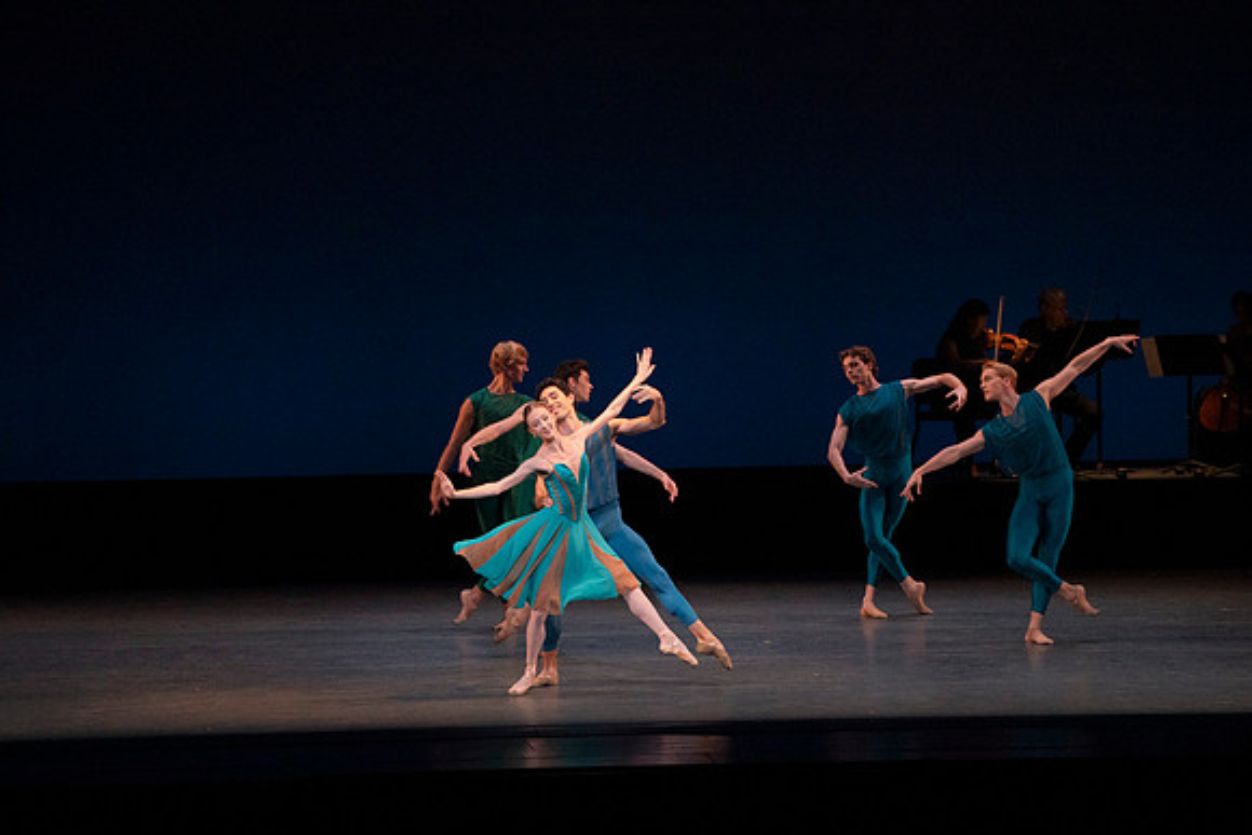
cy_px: 418
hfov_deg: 11.1
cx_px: 626
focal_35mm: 185
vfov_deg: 7.4
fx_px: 6435
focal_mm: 185
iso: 8000
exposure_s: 1/400
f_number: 7.1
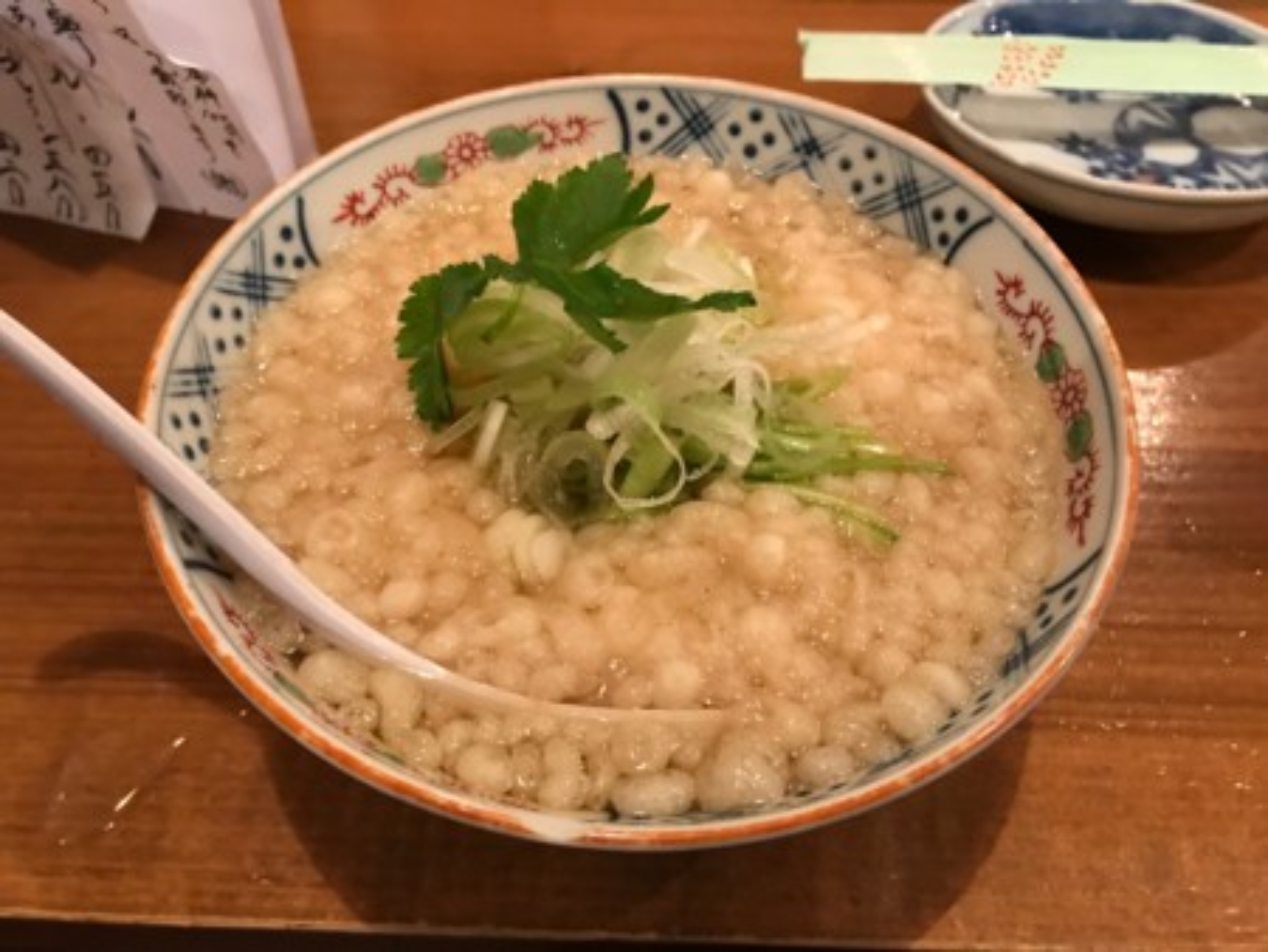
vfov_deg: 49.8
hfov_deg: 63.4
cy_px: 476
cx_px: 634
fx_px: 1026
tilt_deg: -51.0
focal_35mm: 28
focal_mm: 3.99
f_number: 1.8
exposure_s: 1/13
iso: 100
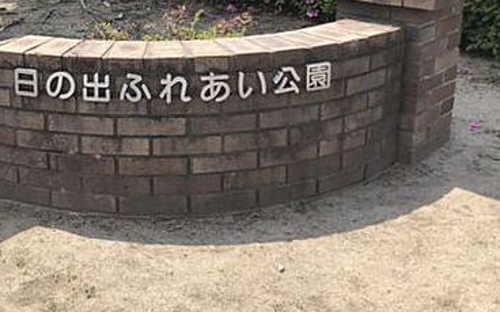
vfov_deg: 25.3
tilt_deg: -17.5
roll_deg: +1.4
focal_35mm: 50
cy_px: 56
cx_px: 141
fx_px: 681
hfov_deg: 39.5
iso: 20
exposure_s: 1/941
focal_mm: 3.99
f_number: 1.8
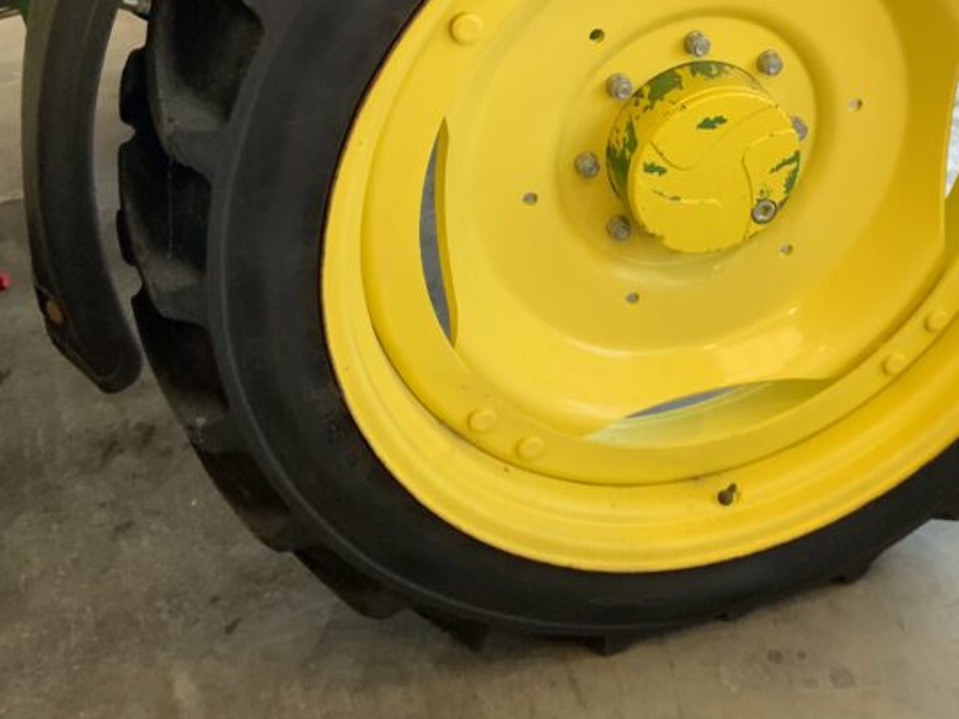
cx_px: 703
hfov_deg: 34.3
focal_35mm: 55
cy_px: 167
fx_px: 1524
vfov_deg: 26.2
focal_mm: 3
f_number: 1.8
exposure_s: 1/122
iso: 50
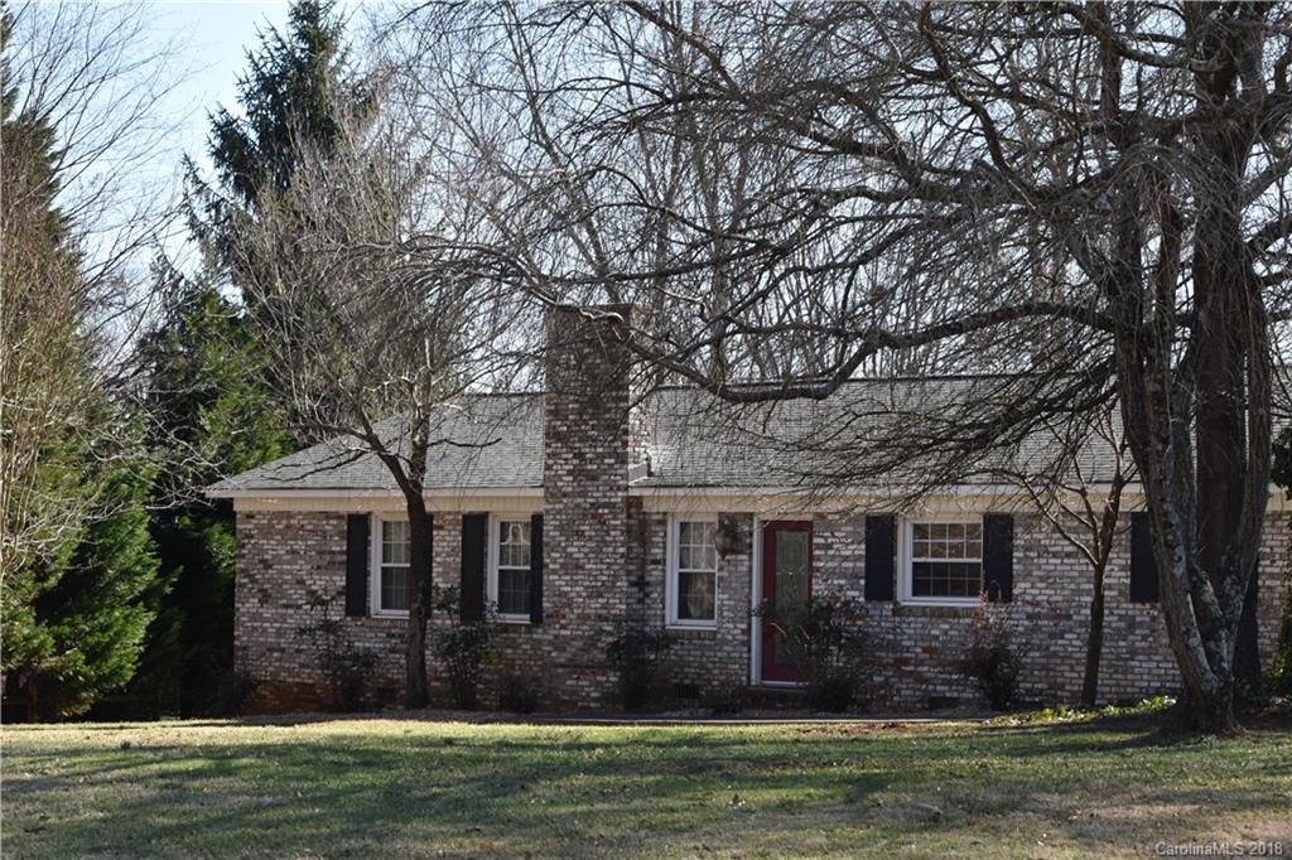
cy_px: 430
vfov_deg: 16.5
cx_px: 646
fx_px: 2960
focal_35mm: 82
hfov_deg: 24.6
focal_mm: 55
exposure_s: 1/250
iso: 220
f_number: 8
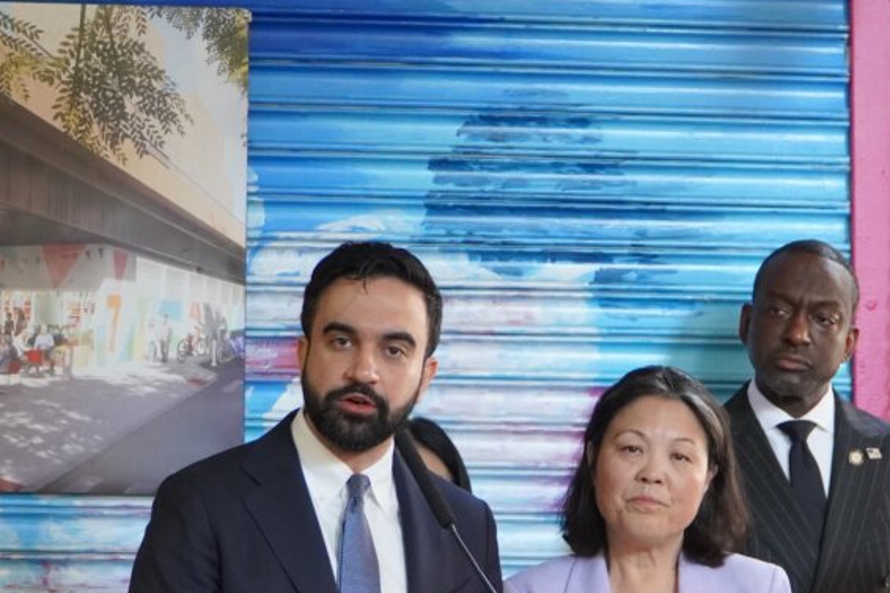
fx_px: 3536
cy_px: 362
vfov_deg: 9.6
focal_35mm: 143
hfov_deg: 14.3
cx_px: 440
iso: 2500
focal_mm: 45
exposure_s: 1/160
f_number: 4
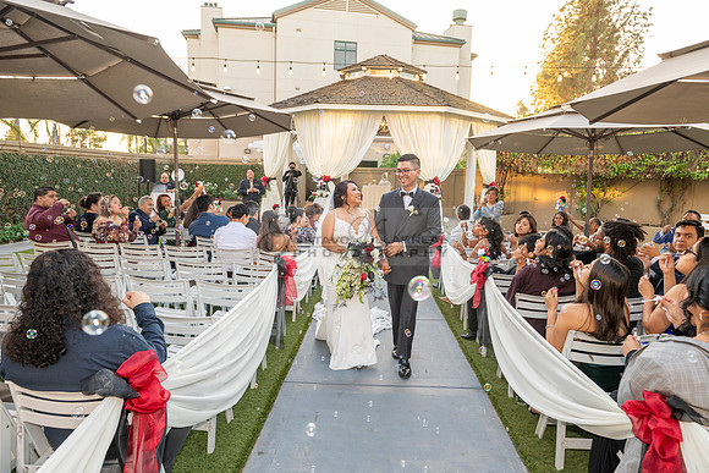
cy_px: 236
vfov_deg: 53.2
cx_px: 354
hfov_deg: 73.7
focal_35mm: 24
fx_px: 473
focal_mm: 24
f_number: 5.6
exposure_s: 1/200
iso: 500
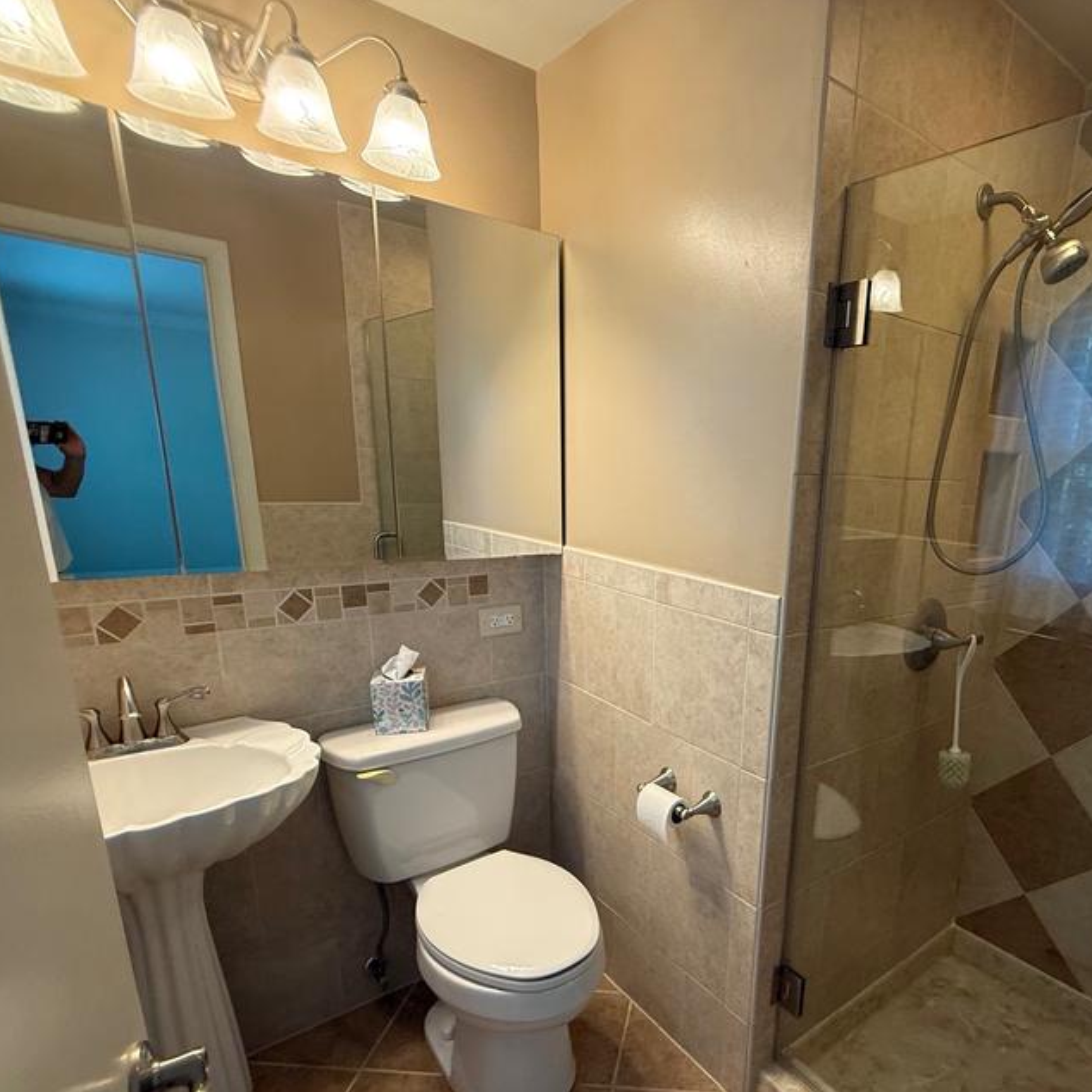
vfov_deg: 74.0
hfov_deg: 72.6
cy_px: 655
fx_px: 714
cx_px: 727
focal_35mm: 20
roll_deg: -3.0
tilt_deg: -15.4
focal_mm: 2.22
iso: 200
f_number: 2.2
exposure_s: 1/60
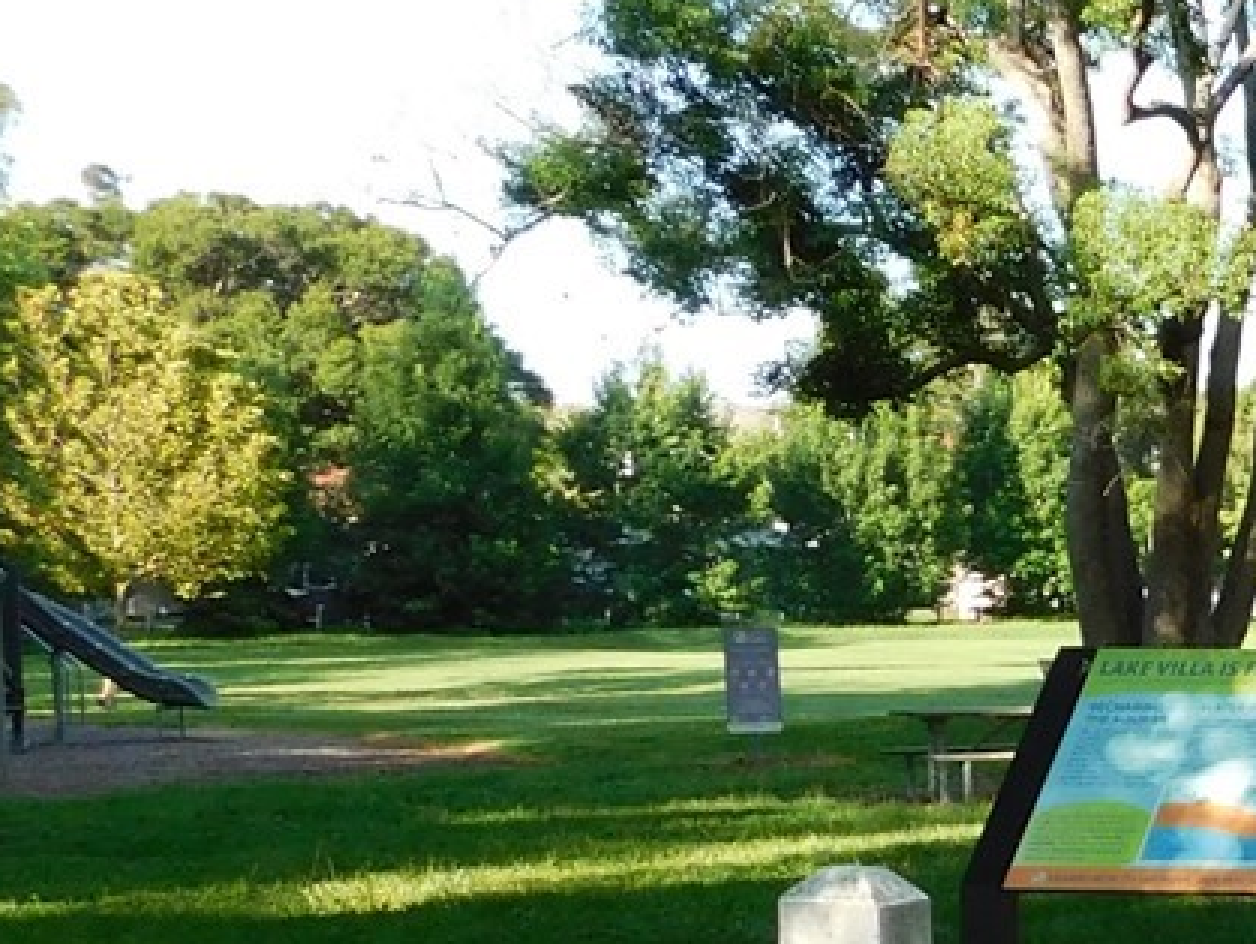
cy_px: 905
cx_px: 2010
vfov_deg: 16.5
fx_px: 3195
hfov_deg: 18.9
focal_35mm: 88
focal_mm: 4
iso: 125
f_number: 3
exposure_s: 1/400
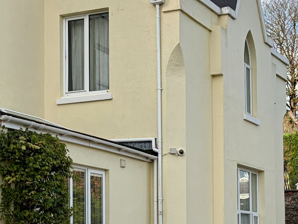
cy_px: 180
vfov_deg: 15.5
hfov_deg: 20.6
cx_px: 147
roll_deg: +0.9
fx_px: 818
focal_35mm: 95
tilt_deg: +6.5
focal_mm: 5.96
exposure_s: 1/1751
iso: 50
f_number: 1.6
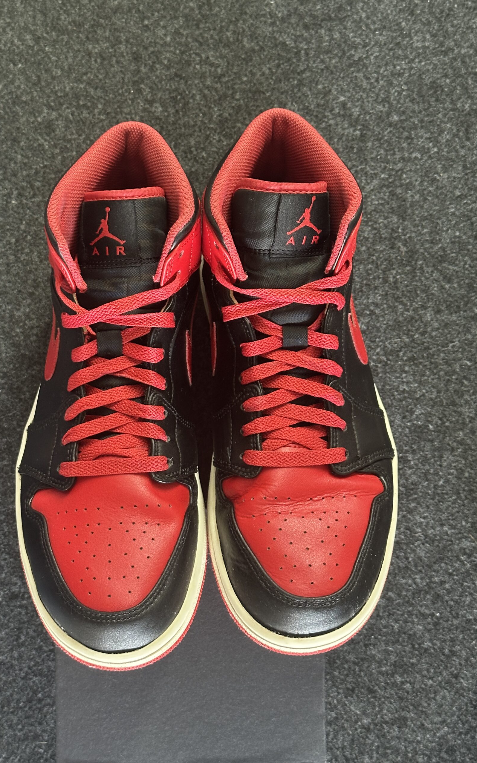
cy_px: 381
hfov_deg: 25.3
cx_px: 193
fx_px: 1061
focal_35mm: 51
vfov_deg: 39.6
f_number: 1.78
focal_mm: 6.86
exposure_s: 1/33
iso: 400
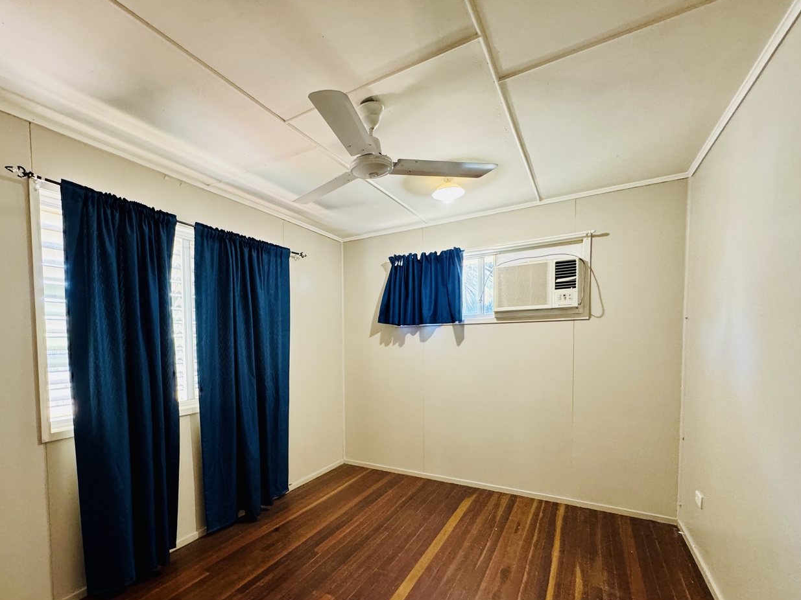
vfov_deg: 73.9
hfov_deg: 89.9
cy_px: 361
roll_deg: +1.1
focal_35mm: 17
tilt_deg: -2.7
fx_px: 393
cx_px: 320
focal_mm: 2.22
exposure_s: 1/50
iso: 400
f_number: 2.2
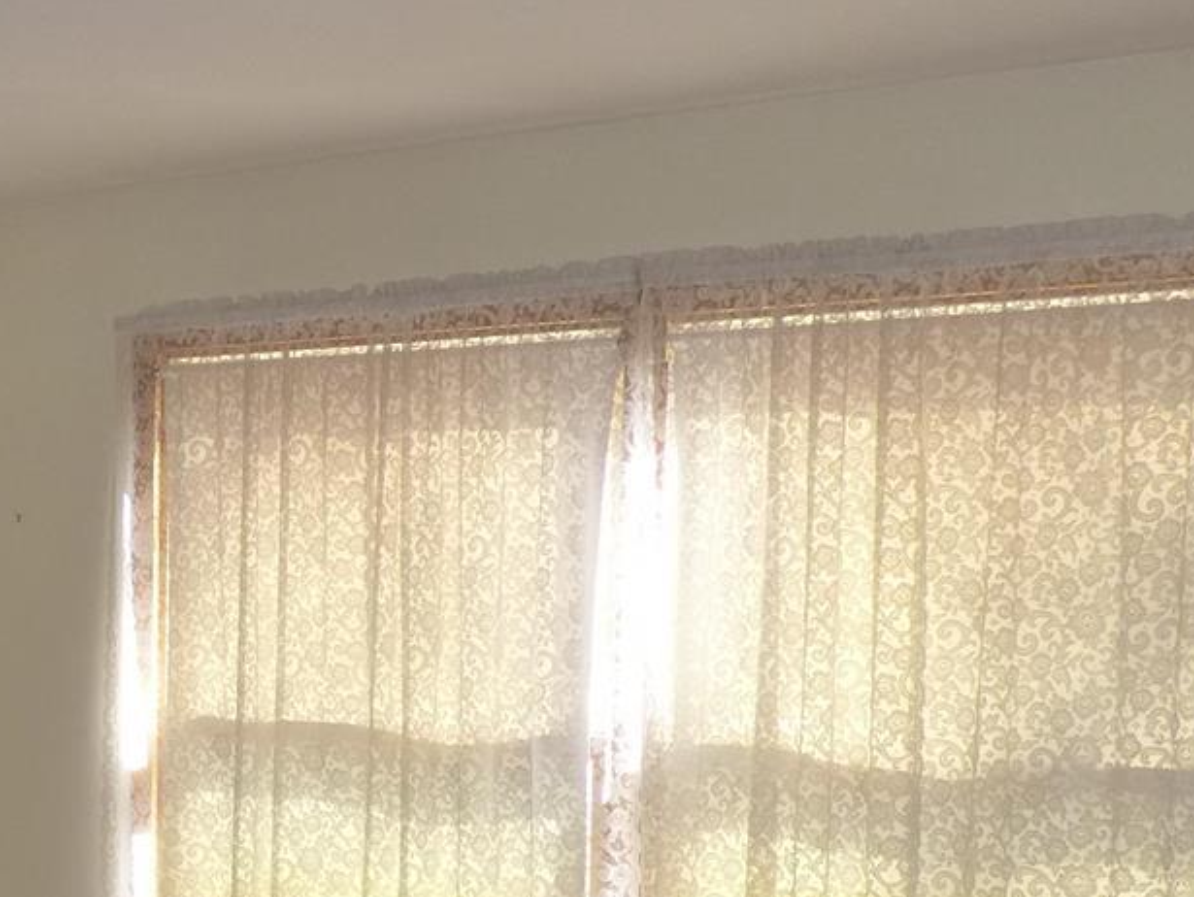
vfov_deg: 27.5
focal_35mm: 52
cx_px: 10
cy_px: 724
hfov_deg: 33.7
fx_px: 1795
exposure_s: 1/60
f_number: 2.8
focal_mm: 3.58
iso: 200
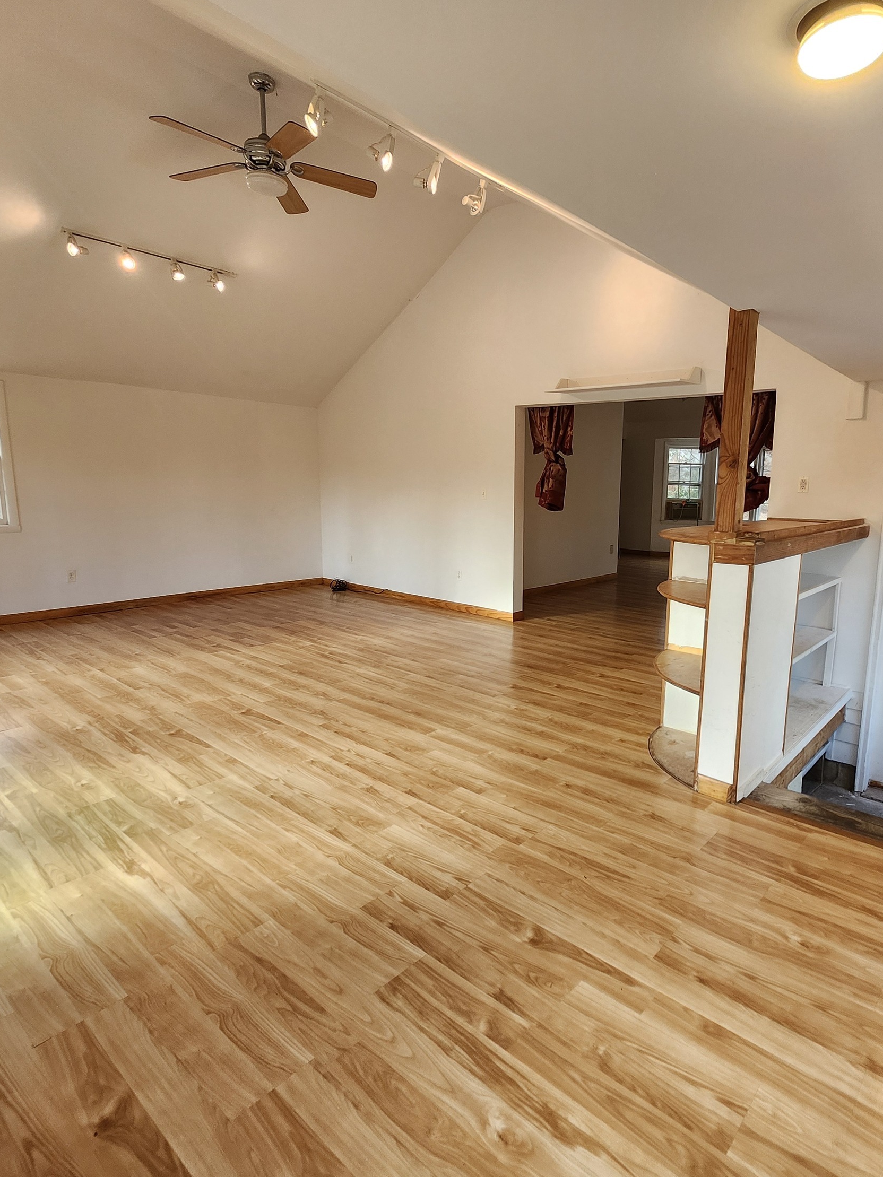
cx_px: 558
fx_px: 612
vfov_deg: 87.8
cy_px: 583
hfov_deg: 70.3
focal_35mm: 18
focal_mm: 1.74
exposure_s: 1/60
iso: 80
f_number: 2.2
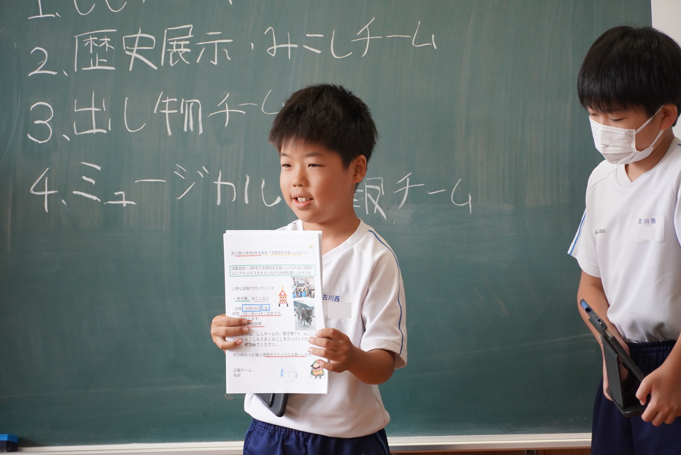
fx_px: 3833
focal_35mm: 202
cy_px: 228
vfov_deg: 6.8
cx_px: 340
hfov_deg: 10.2
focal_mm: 135
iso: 1250
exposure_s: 1/250
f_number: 5.6
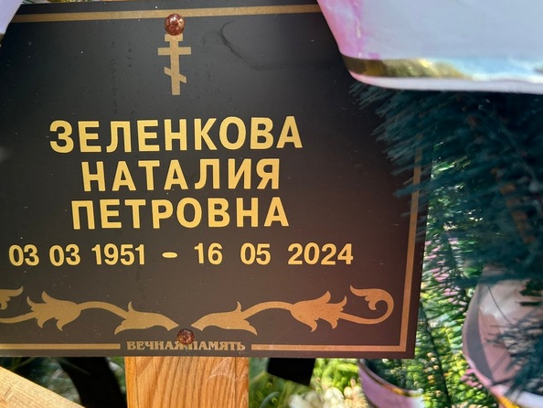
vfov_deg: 40.7
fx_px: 549
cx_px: 182
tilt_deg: -17.0
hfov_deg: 51.6
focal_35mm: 35
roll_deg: -1.9
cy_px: 182
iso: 50
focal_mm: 5.7
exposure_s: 1/318
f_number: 1.5
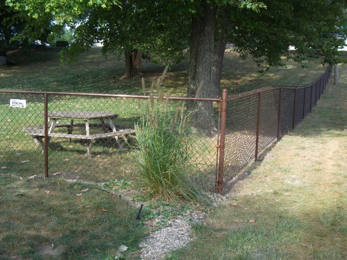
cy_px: 130
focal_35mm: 44
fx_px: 441
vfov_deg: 32.9
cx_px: 174
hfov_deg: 42.9
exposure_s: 1/90
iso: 80
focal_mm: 7.8
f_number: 4.5
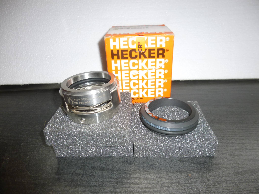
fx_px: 187
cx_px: 130
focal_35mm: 25
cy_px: 97
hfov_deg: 69.4
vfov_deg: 54.9
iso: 100
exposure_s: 1/60
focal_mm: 4.5
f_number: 3.1
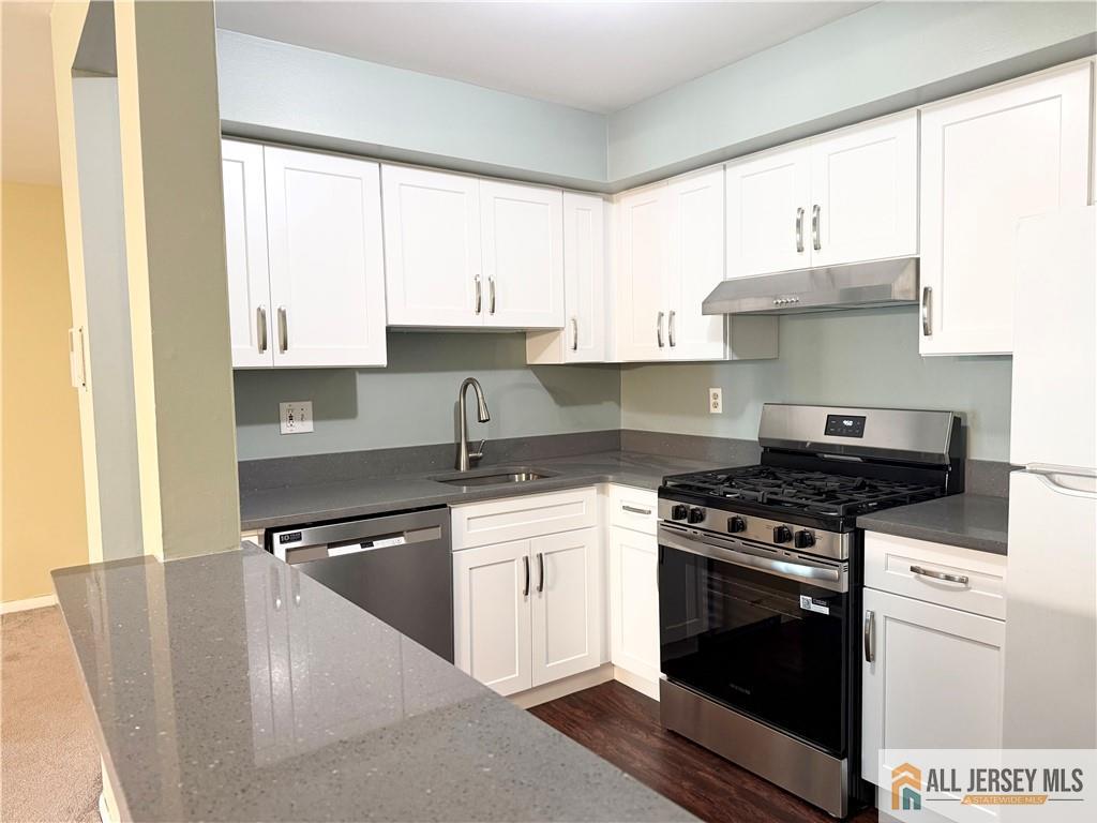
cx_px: 548
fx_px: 761
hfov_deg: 71.6
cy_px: 412
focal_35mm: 24
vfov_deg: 56.8
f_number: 1.78
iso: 250
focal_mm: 6.76
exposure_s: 1/60
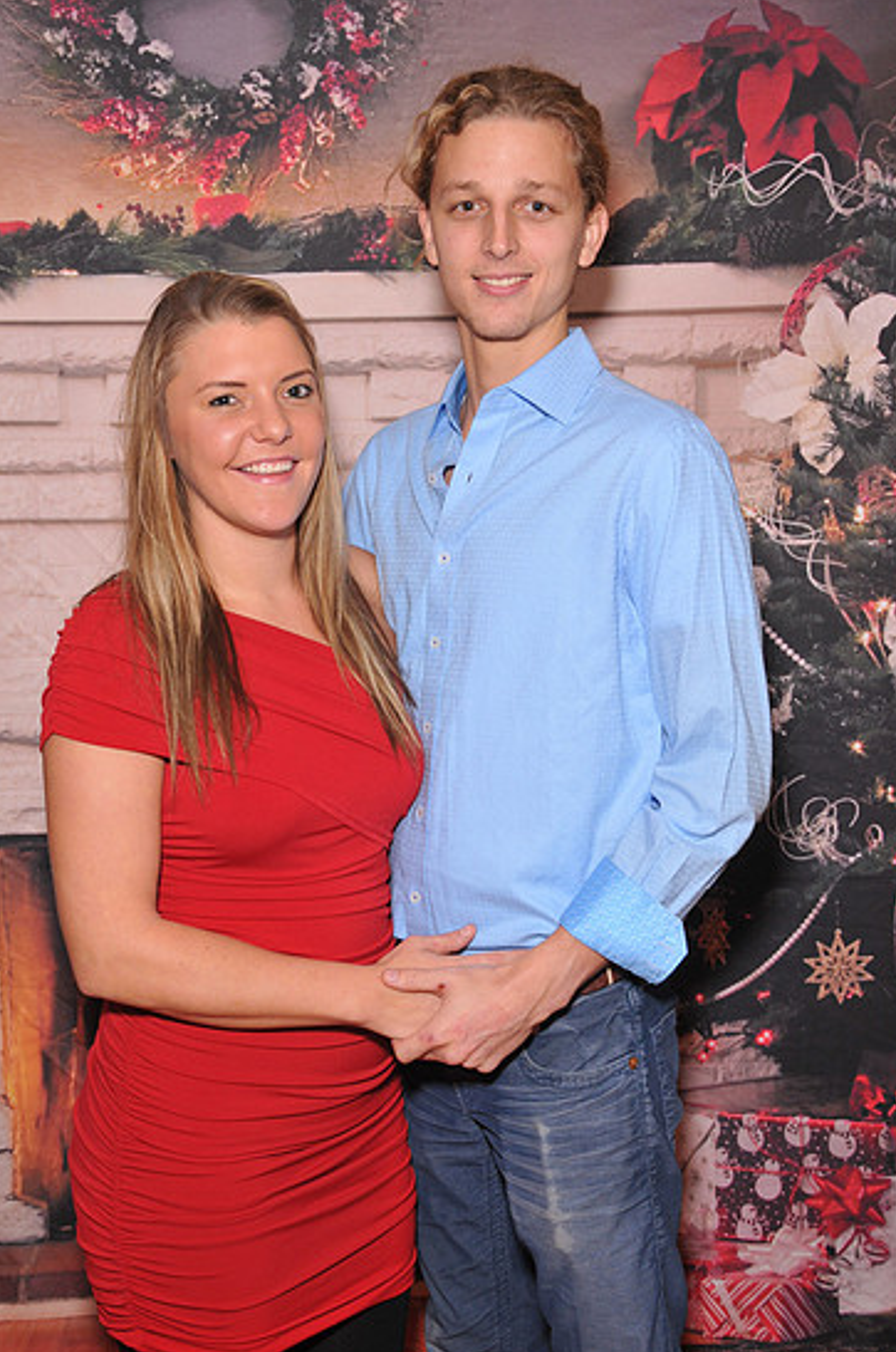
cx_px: 434
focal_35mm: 51
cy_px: 698
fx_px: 1911
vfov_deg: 38.9
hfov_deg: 26.4
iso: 400
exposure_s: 1/160
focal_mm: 32
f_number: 5.6
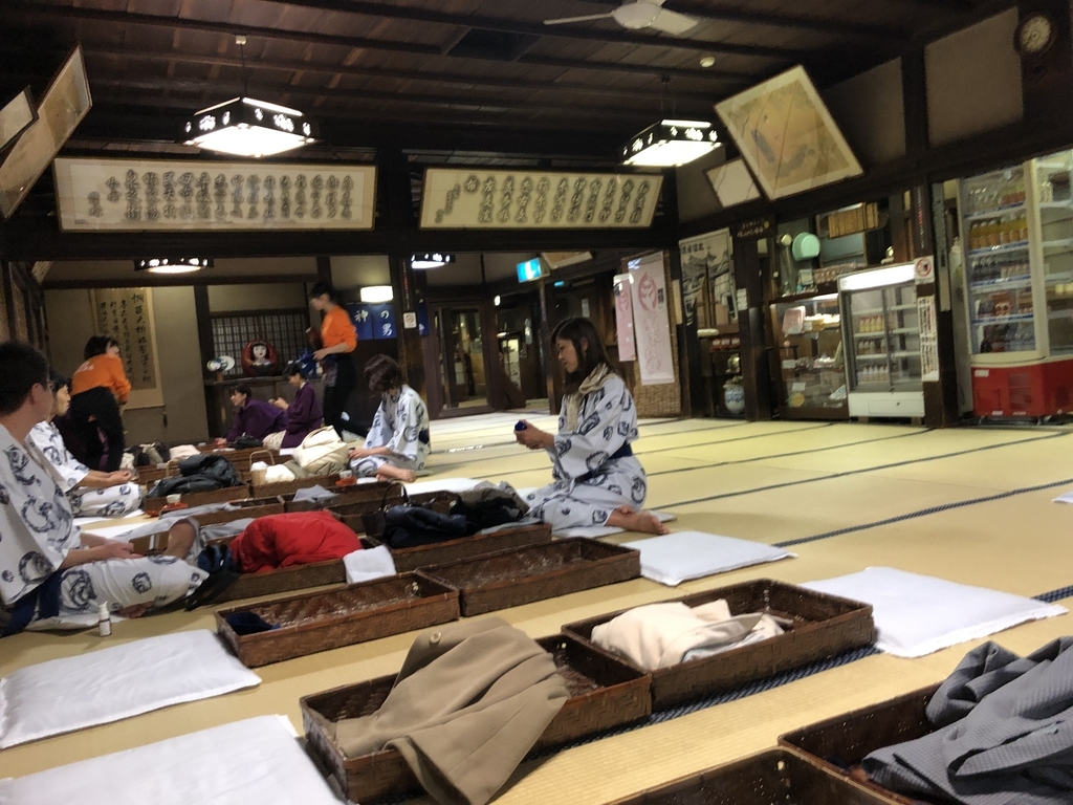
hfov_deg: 63.4
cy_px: 402
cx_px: 536
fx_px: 868
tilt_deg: -2.3
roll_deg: +5.3
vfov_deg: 49.7
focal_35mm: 28
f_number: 1.8
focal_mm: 4
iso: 100
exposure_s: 1/15
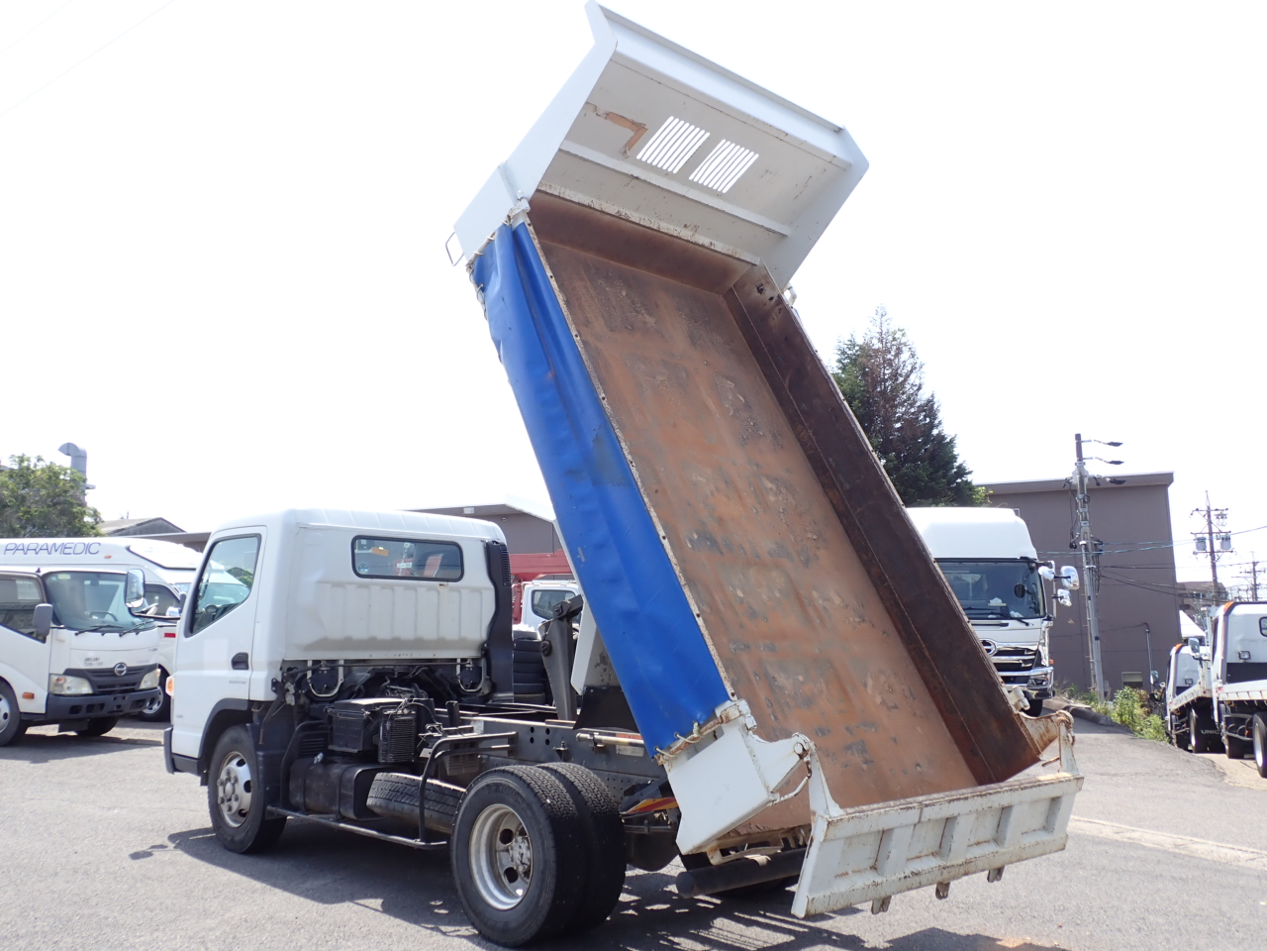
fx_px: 1171
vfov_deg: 44.2
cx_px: 634
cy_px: 476
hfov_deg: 56.8
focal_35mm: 32
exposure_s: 1/500
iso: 100
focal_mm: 5.79
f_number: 3.2
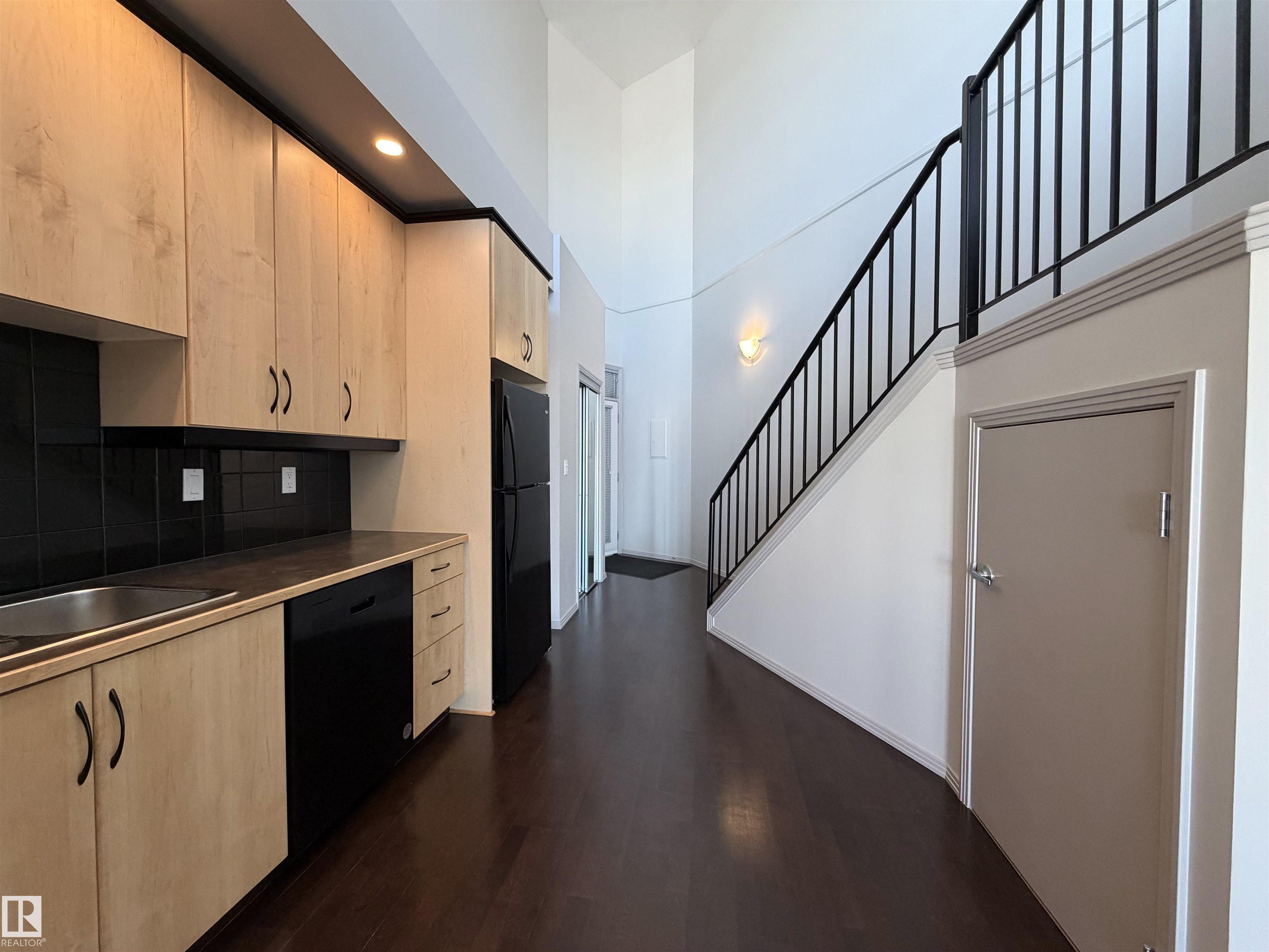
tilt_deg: -2.1
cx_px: 634
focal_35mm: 14
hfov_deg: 102.1
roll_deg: -0.4
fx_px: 513
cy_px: 476
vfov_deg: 85.7
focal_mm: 2.22
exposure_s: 1/120
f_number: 2.2
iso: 320
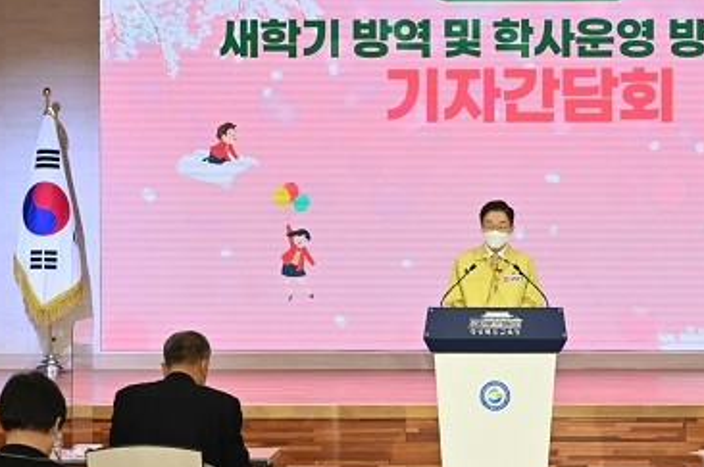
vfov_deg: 12.3
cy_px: 277
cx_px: 502
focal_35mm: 111
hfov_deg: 18.4
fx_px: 2168
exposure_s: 1/250
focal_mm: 70
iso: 1600
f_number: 6.3
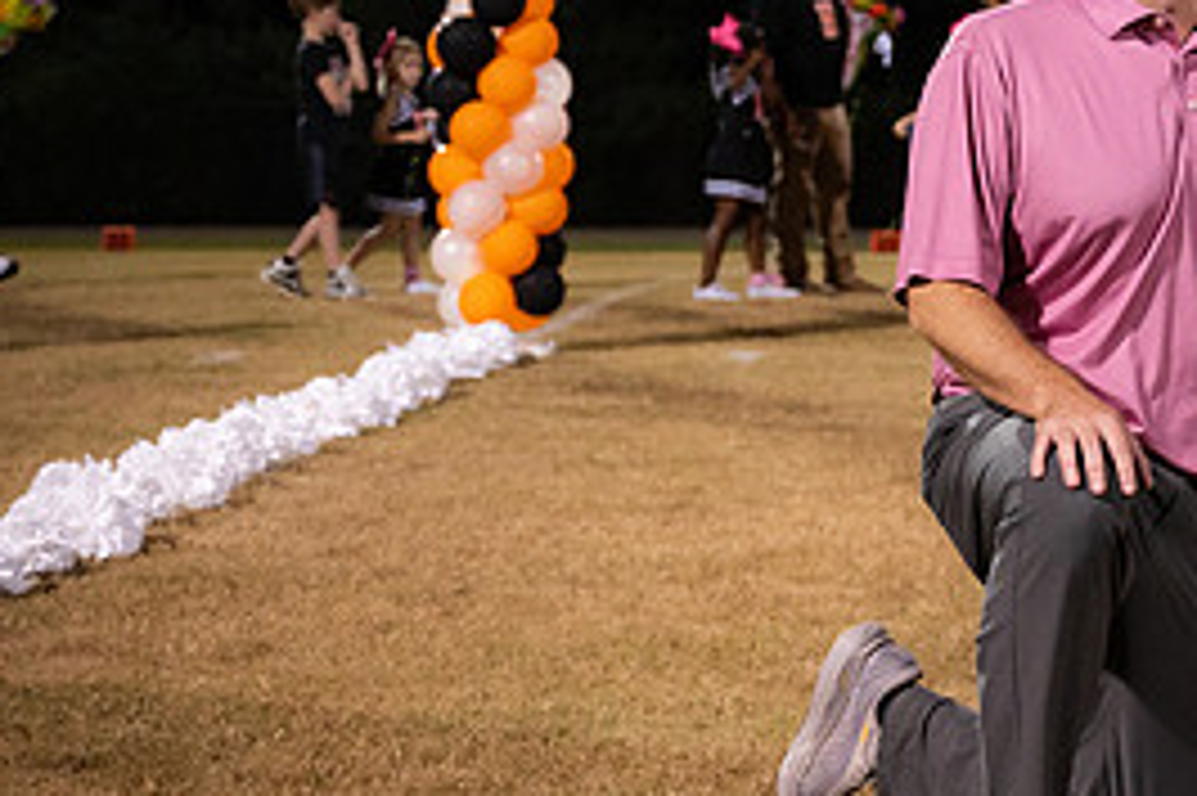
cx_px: 1206
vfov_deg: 12.5
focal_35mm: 109
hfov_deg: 18.3
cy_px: 351
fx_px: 3622
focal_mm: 50
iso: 3200
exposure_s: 1/250
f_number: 4
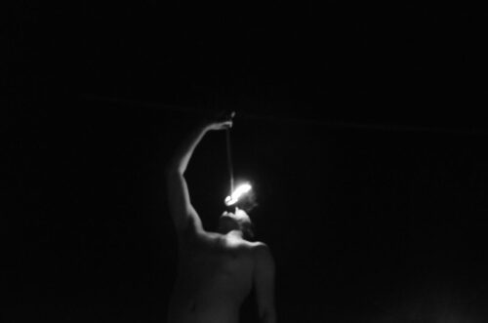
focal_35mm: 105
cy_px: 162
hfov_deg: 19.5
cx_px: 244
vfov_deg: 13.0
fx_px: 1420
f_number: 5.6
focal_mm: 70
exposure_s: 1/60
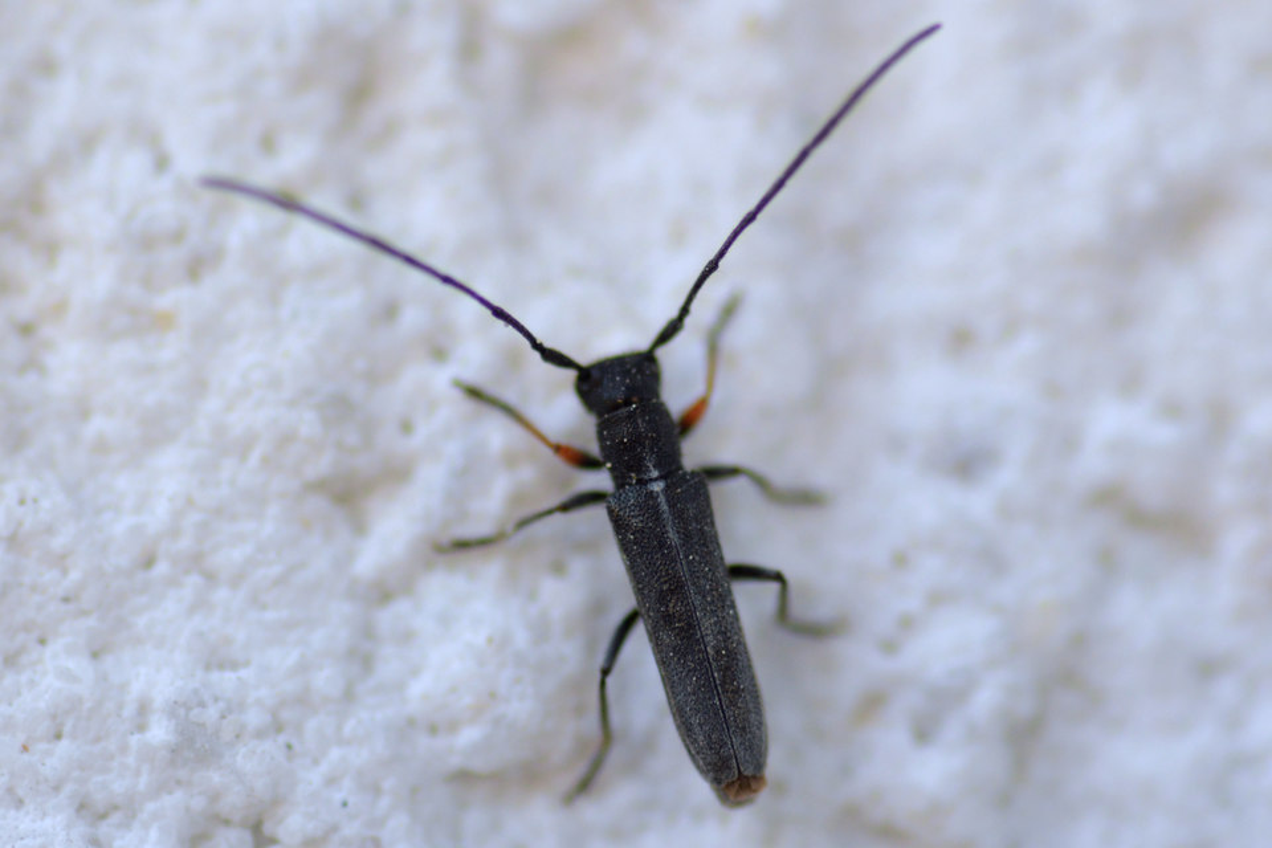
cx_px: 636
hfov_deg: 13.7
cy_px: 424
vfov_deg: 9.1
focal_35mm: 150
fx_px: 5300
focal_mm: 100
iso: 400
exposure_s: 1/320
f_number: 5.3
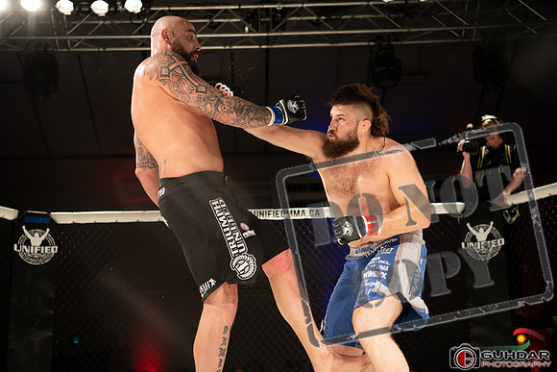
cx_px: 264
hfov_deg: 38.0
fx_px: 809
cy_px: 185
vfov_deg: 25.9
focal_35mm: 52
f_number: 2.8
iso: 1250
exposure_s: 1/1000
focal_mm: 48
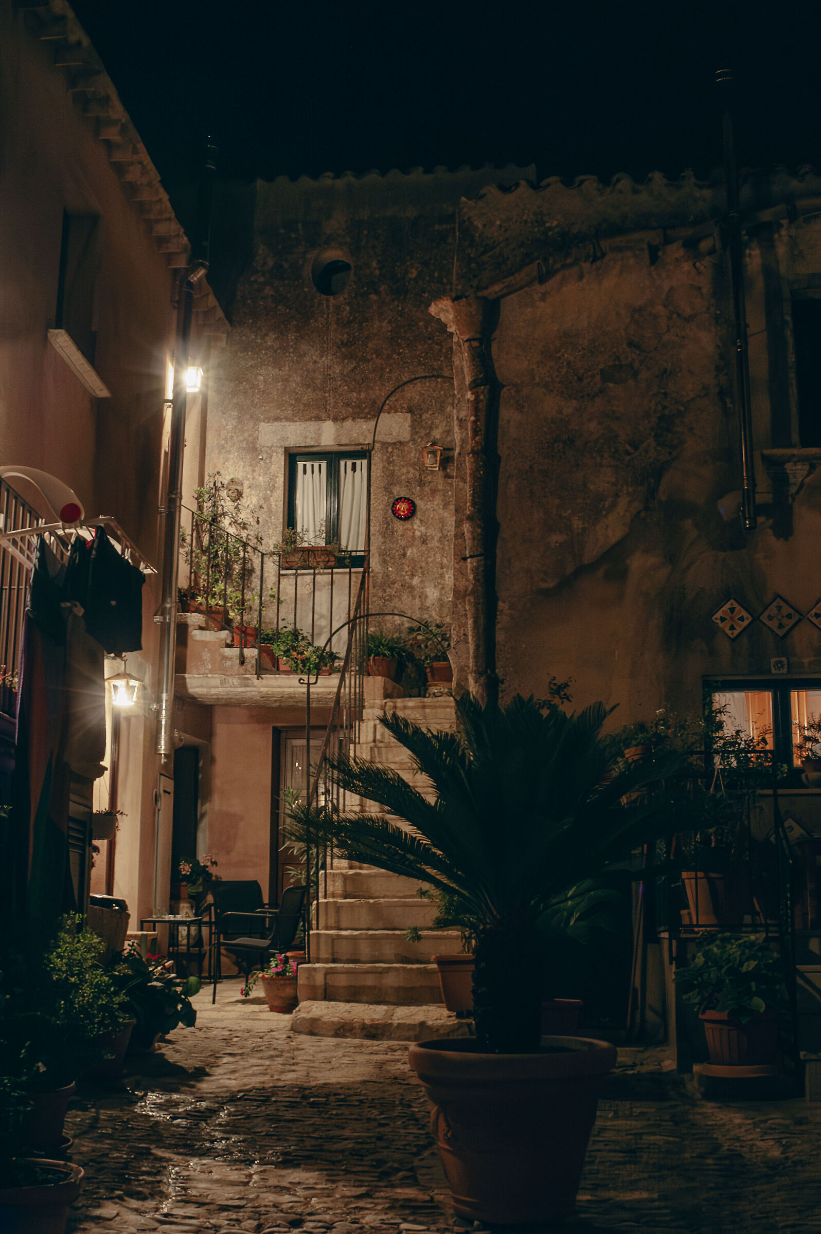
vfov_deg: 46.4
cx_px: 410
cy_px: 617
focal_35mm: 42
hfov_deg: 31.8
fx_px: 1439
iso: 800
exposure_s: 1/4
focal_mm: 28
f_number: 7.1
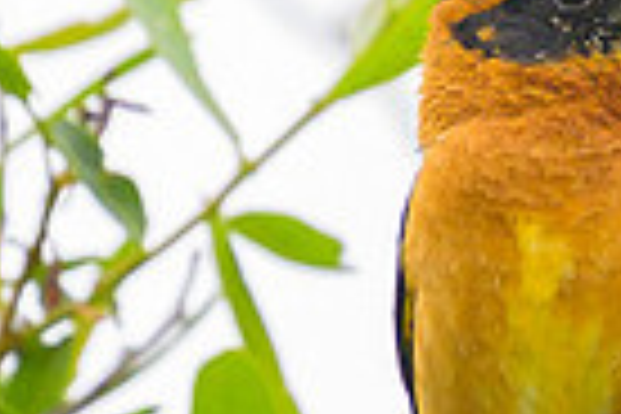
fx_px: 77101
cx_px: 864
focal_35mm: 4470
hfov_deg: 0.5
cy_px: 38
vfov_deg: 0.3
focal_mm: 560
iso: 800
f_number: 4
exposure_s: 1/2000
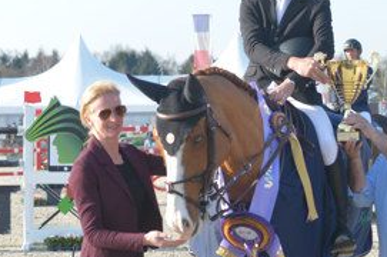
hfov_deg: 13.1
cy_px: 198
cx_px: 398
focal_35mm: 155
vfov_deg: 8.8
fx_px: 1664
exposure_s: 1/500
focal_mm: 70
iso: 250
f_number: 4.5
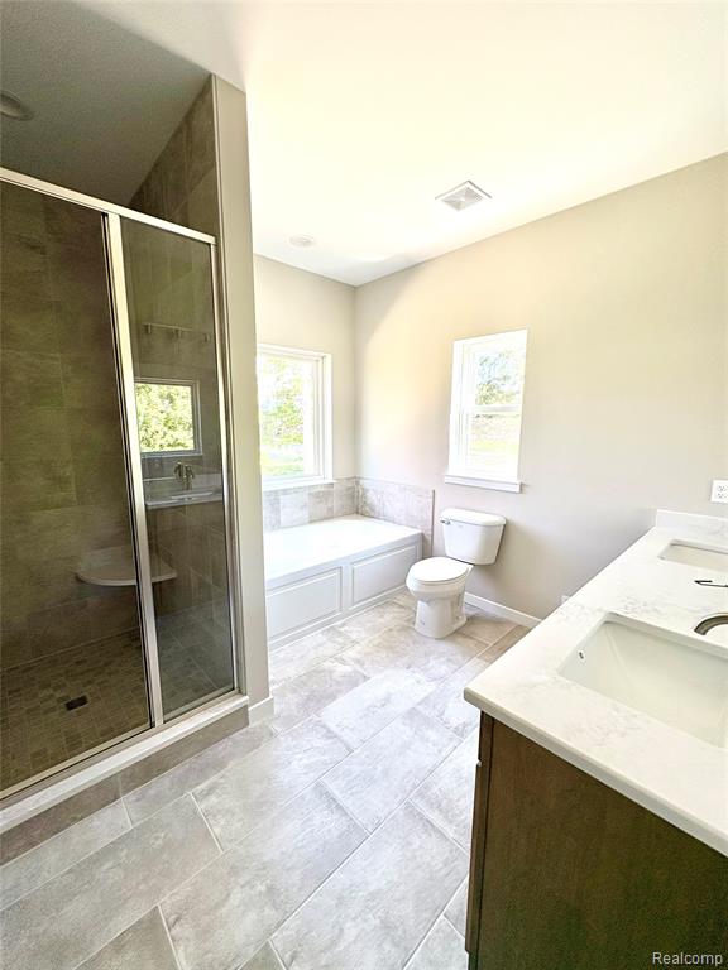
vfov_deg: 102.1
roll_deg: -0.9
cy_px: 485
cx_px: 364
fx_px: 393
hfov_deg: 85.7
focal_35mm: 14
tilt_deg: -8.4
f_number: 2.2
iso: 64
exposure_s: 1/117
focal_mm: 2.22
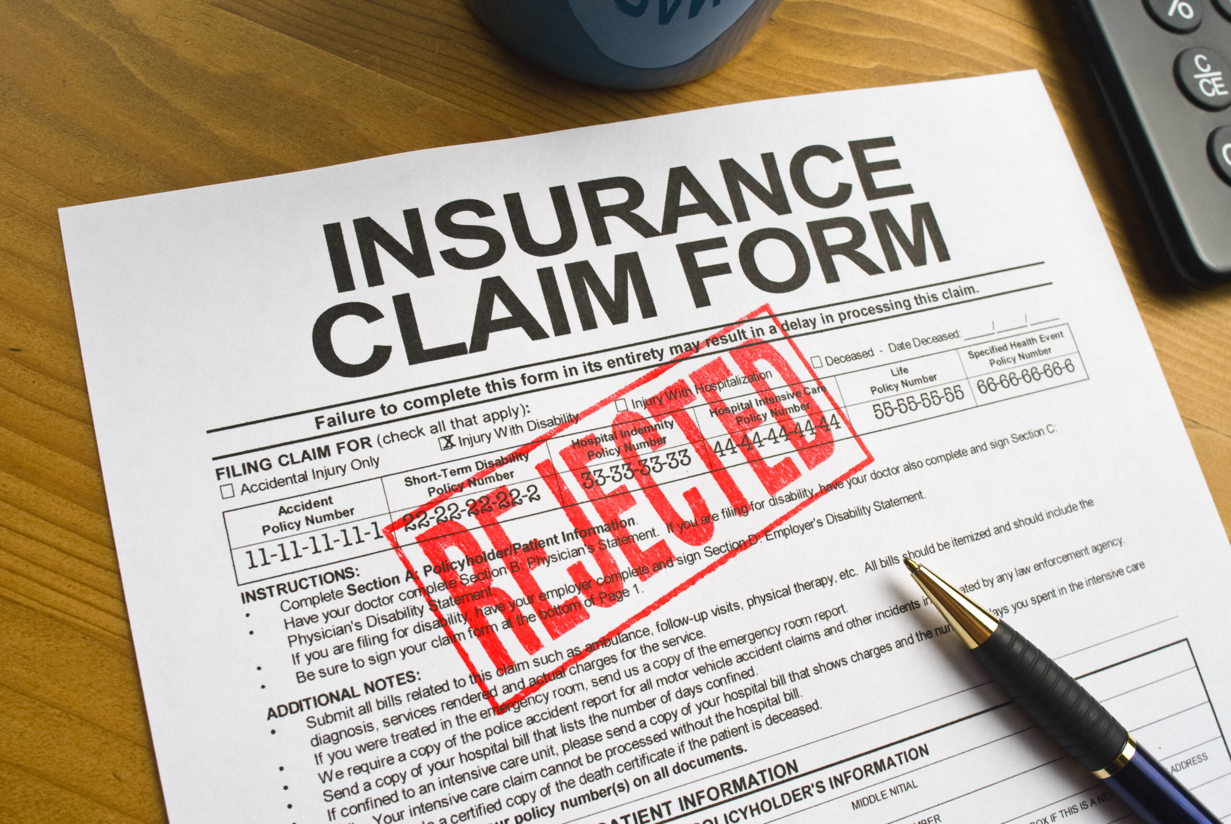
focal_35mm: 30
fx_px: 1027
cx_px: 616
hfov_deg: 61.9
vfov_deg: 43.7
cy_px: 412
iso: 100
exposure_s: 1/80
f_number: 10
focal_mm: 20
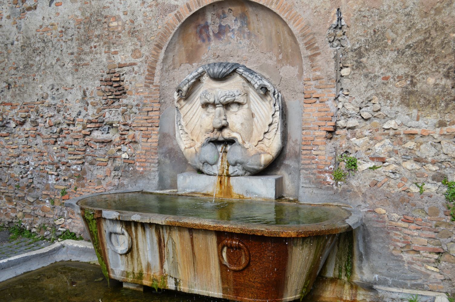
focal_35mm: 33
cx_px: 228
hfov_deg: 57.3
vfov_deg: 39.9
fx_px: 417
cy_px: 151
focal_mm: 22
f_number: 6.3
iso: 100
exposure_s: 1/160
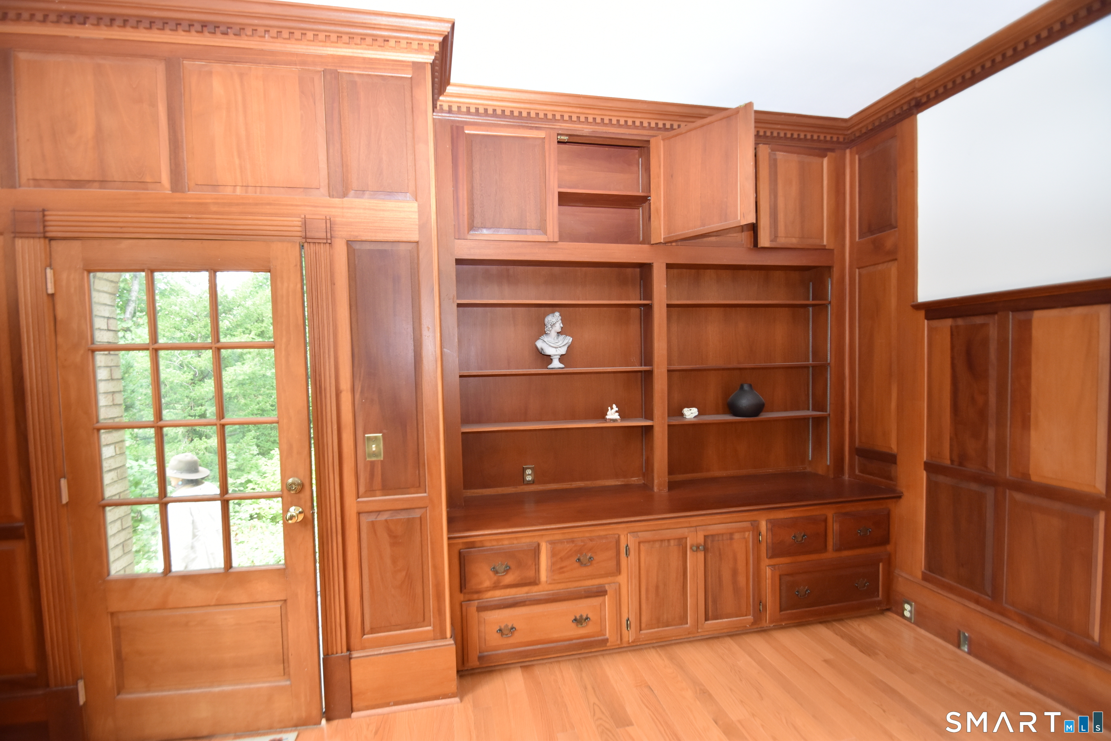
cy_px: 370
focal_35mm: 15
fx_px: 463
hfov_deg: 100.4
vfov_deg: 77.3
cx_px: 556
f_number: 4.5
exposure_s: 1/80
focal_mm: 10
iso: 800
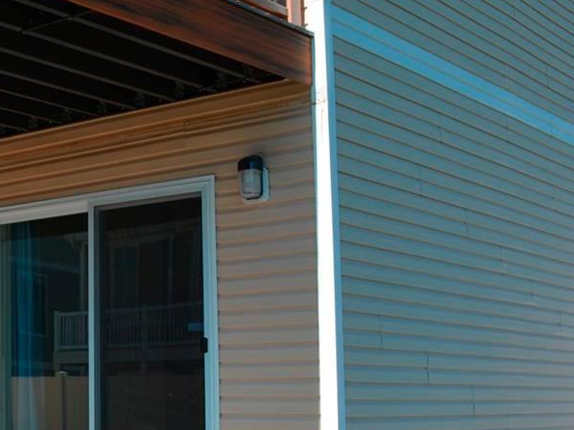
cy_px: 275
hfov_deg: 25.6
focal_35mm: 70
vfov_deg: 21.0
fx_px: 1161
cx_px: -66
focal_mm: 18
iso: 100
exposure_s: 1/250
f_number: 8
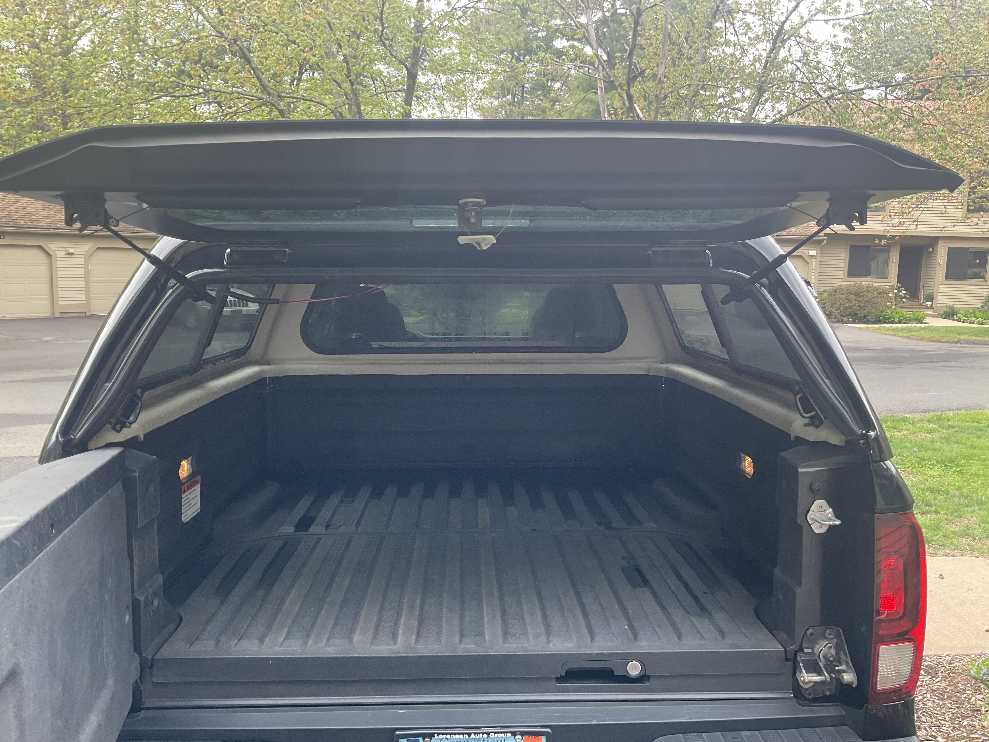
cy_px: 371
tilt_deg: -6.5
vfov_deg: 48.2
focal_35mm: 29
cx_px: 494
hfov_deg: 61.7
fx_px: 829
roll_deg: -0.4
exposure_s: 1/120
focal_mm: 3
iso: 25
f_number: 1.8
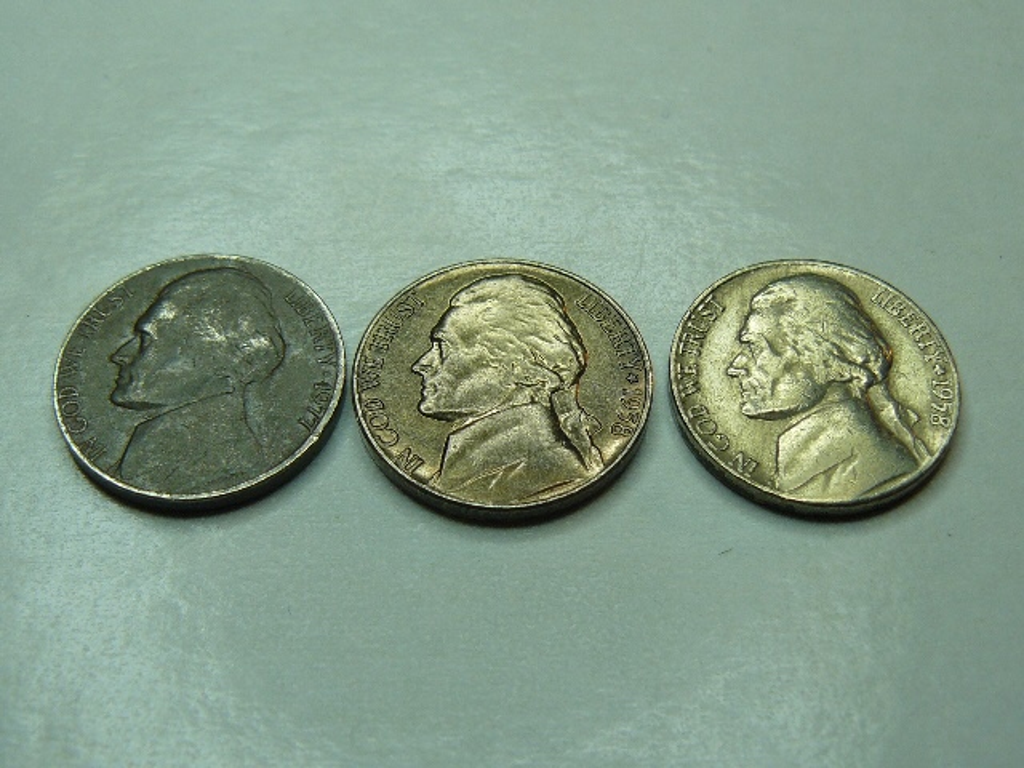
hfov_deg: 39.7
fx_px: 1420
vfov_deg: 30.3
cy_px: 384
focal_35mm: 48
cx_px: 512
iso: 100
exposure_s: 1/125
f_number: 3.2
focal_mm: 6
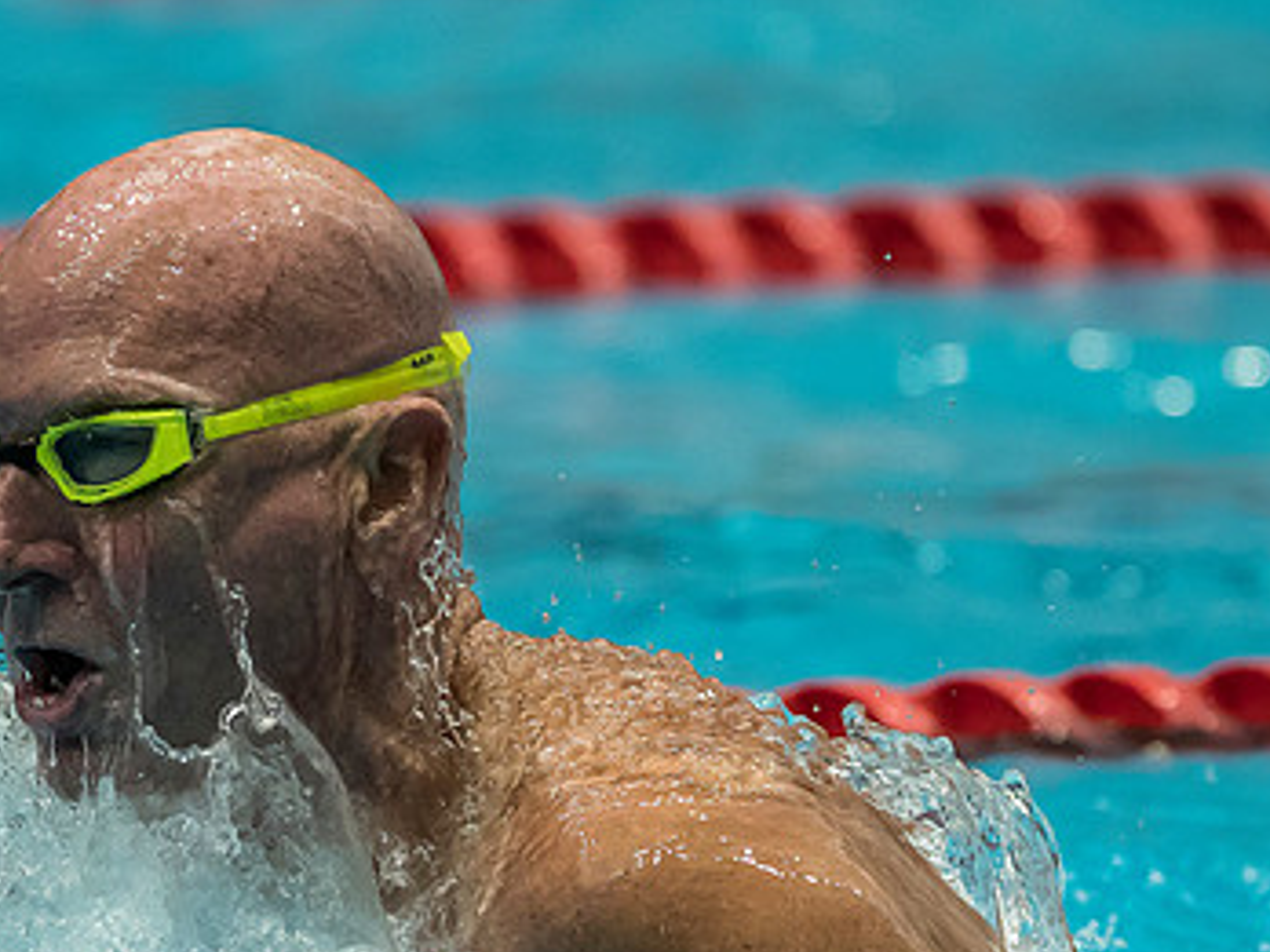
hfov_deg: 2.0
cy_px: 631
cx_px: 409
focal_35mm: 1000
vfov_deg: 1.5
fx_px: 36688
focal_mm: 200
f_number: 2.8
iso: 2500
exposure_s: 1/1000
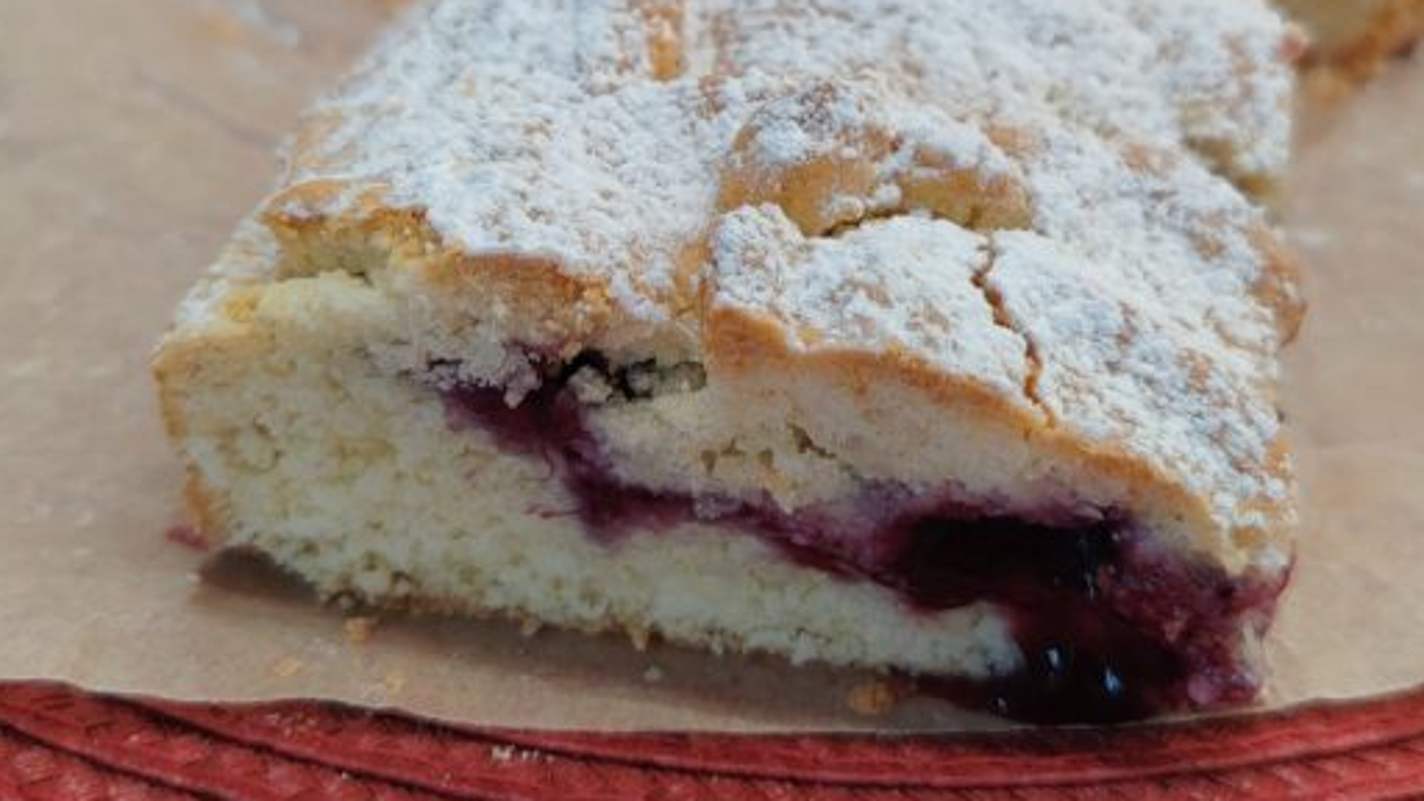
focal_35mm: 49
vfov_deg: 24.1
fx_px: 1850
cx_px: 743
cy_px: 164
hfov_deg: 42.1
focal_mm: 5.25
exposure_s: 1/33.3
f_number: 1.75
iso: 359
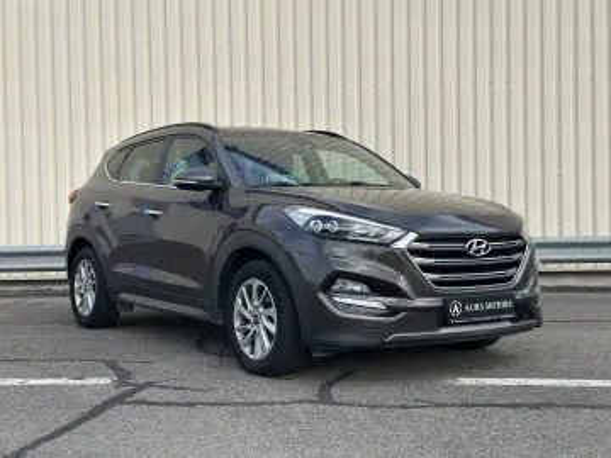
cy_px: 229
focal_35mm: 48
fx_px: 847
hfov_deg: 39.7
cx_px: 306
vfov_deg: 30.3
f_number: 1.78
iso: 100
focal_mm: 6.86
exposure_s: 1/1953
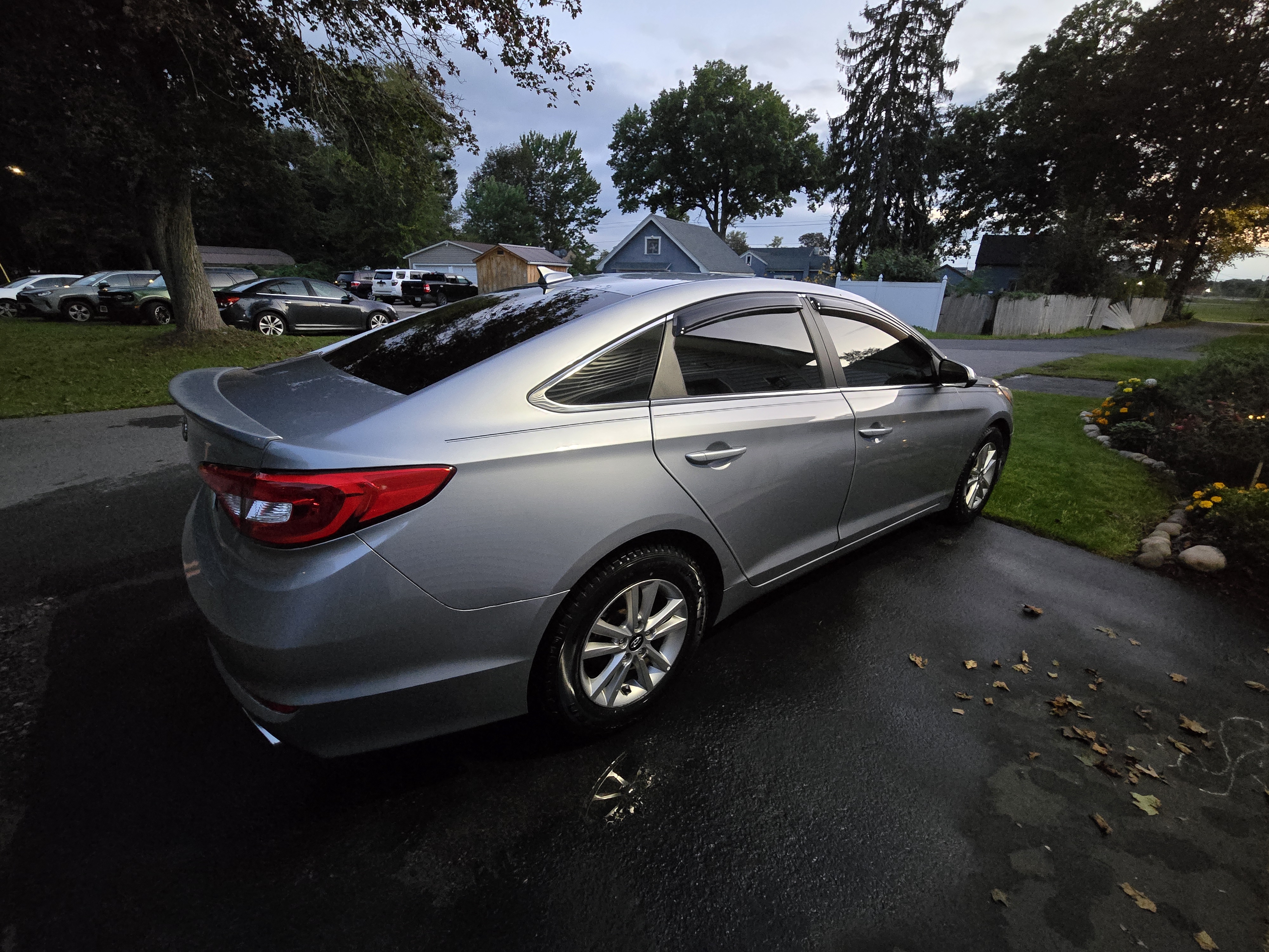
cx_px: 634
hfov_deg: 106.2
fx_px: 477
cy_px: 476
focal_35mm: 13
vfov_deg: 89.9
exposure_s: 1/60
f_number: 2.2
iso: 1600
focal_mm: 2.2
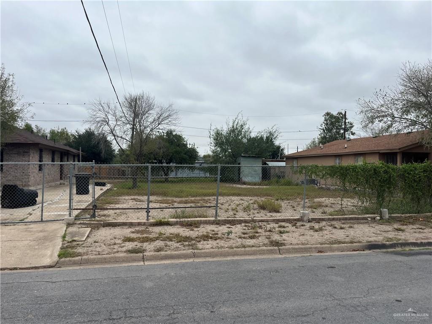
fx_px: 324
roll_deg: -0.4
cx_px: 216
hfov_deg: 67.3
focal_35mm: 26
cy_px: 162
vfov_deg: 53.1
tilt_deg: -0.1
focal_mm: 5.1
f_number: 1.6
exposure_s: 1/1647
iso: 50
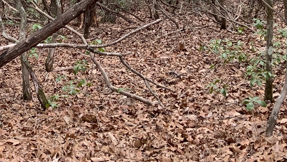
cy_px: -102
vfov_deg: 11.7
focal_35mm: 98
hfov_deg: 21.4
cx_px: 40
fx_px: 746
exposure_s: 1/122
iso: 32
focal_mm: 3
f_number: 1.8
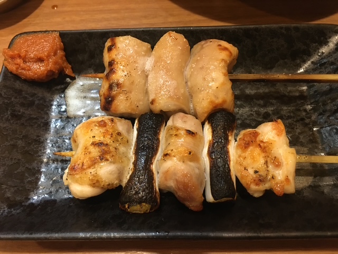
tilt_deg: -63.3
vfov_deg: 48.2
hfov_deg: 61.7
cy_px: 127
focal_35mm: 29
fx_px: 283
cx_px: 169
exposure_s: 1/20
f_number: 2.2
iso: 200
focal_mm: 4.15
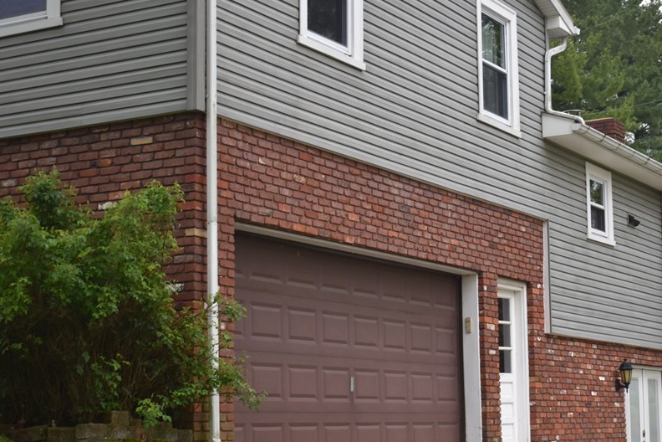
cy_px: 254
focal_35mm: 74
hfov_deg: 27.2
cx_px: 424
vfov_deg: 18.4
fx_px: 1361
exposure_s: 1/100
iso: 400
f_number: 5
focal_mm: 36
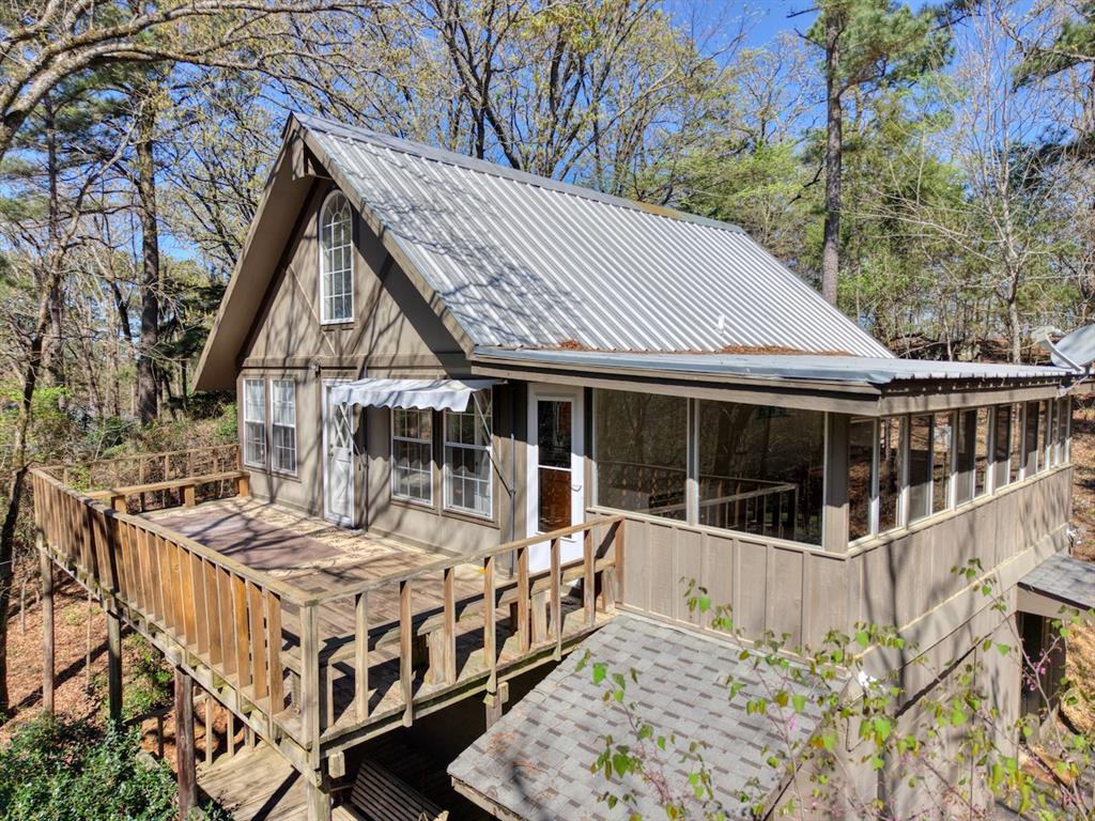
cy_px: 410
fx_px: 759
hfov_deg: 71.6
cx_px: 548
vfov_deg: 56.8
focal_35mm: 24
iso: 290
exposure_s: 1/4000
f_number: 1.8
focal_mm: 8.67
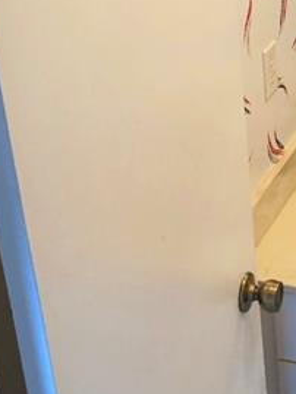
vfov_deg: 23.7
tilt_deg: -19.7
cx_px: 331
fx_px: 911
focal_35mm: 80
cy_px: 37
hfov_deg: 17.8
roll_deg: +2.3
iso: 40
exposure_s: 1/20
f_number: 1.8
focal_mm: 3.99
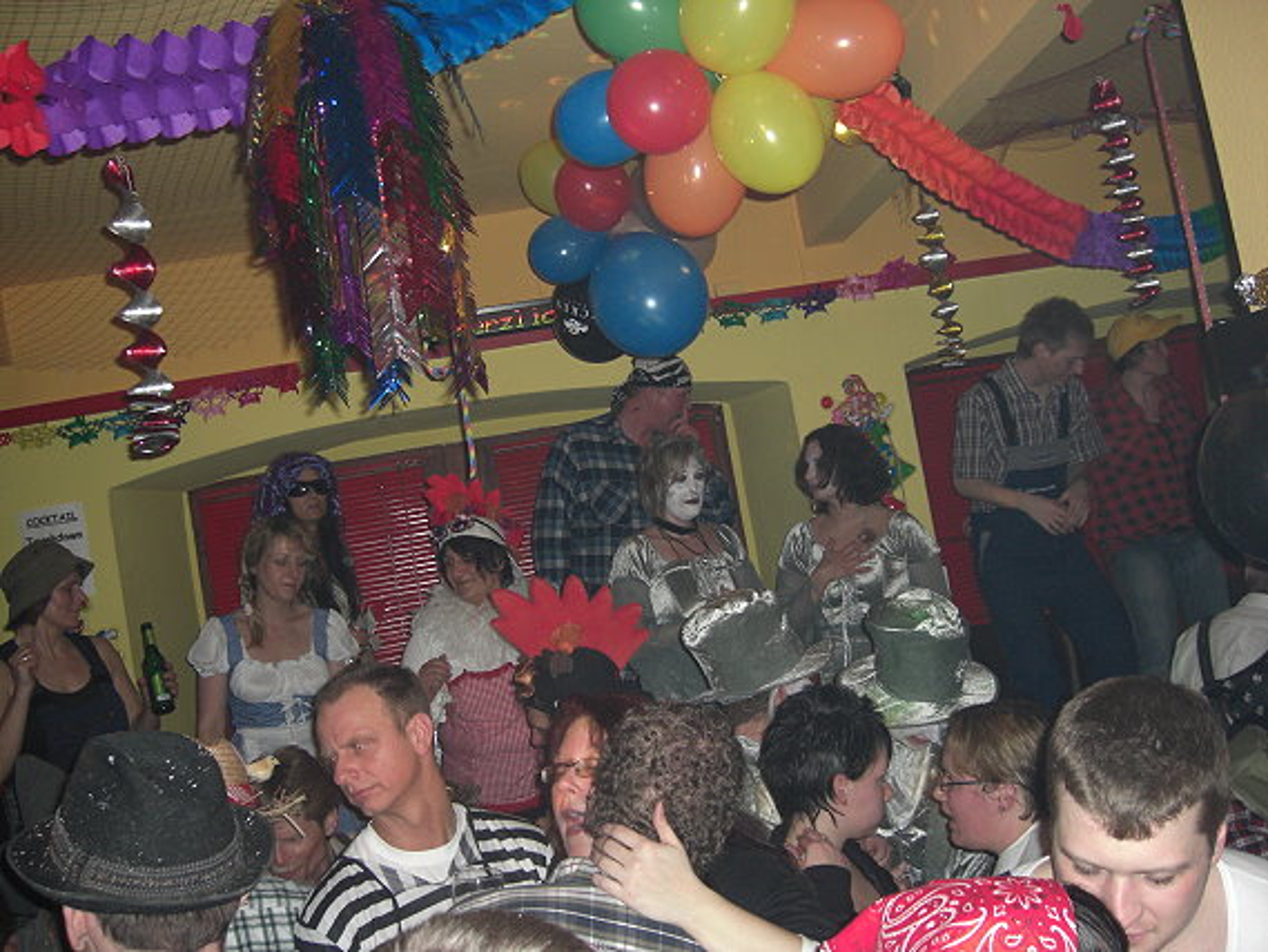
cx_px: 634
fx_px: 1392
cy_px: 476
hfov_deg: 49.0
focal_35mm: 38
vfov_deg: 37.7
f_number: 2.8
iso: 200
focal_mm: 7.9
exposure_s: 1/60
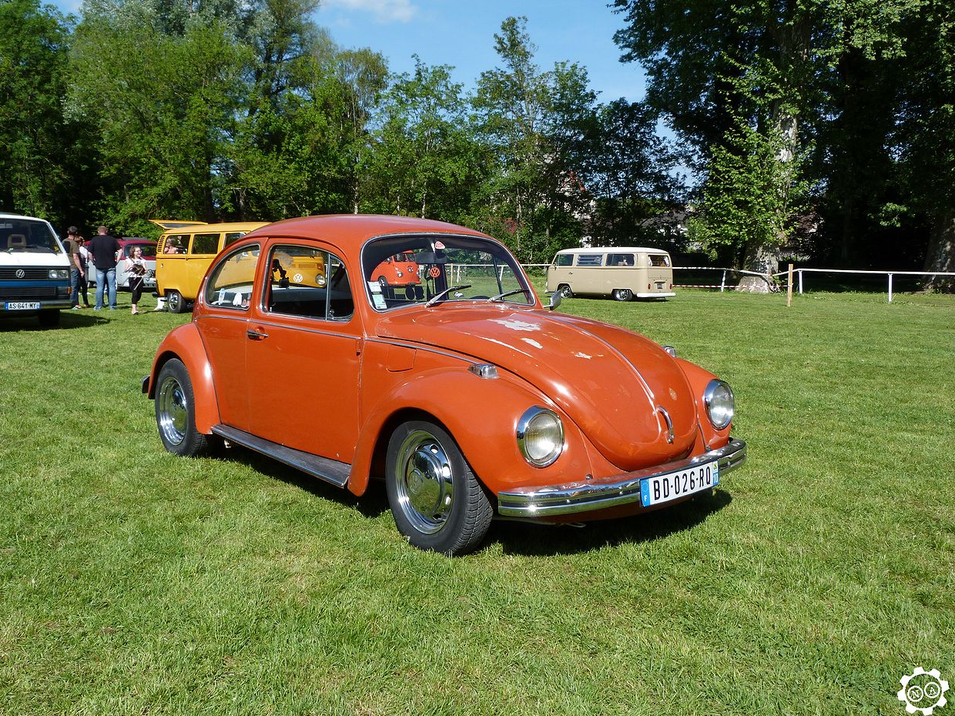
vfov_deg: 44.2
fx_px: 883
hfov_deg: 56.8
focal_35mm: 32
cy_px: 358
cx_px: 463
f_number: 5.6
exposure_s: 1/320
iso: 80
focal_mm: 5.6
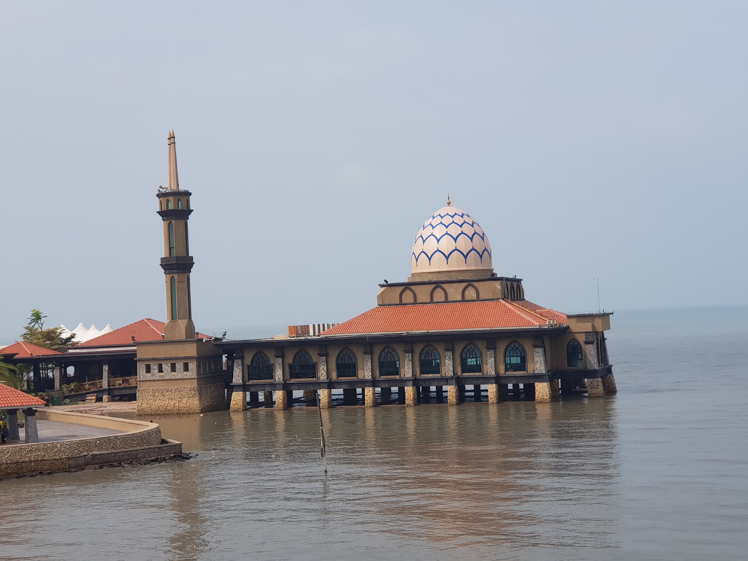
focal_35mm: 52
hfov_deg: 36.8
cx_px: 374
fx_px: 1124
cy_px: 280
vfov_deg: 28.0
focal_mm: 6
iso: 25
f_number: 2.4
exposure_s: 1/904
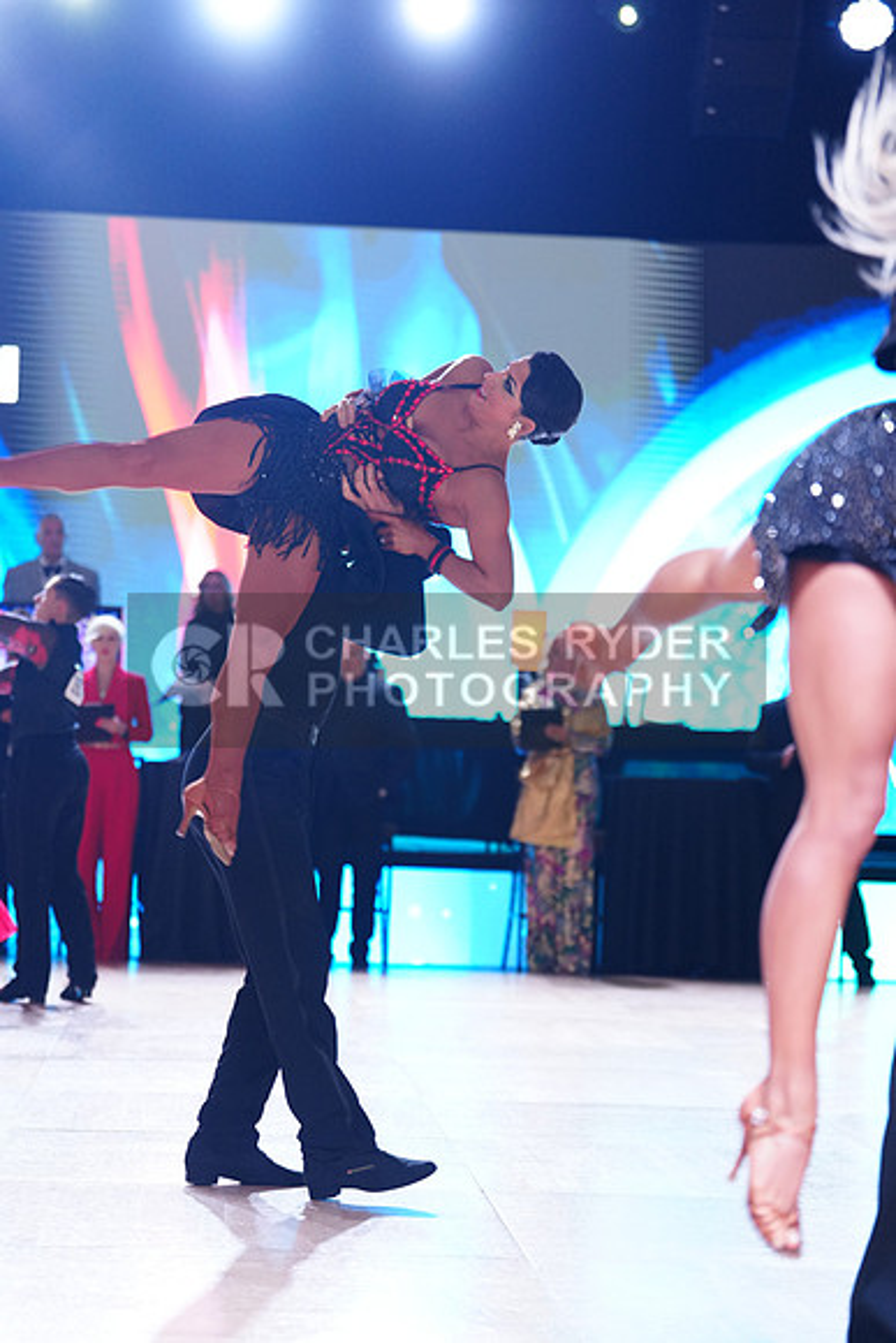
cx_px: 448
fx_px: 3395
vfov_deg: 22.4
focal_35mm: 91
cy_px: 672
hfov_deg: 15.0
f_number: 2.8
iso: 1600
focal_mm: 91
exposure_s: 1/400
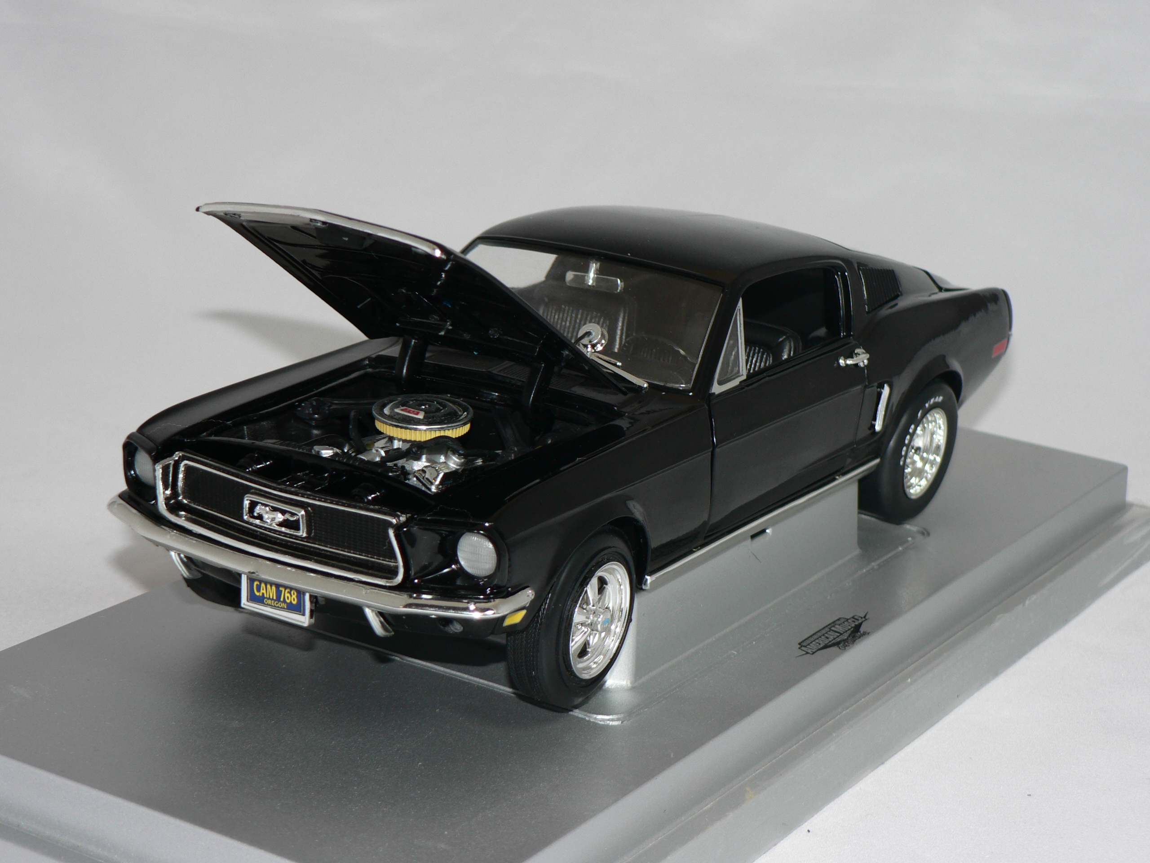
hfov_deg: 26.3
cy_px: 432
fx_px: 2458
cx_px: 575
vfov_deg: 19.9
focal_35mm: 74
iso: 80
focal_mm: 12.4
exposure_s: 1/60
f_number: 3.2
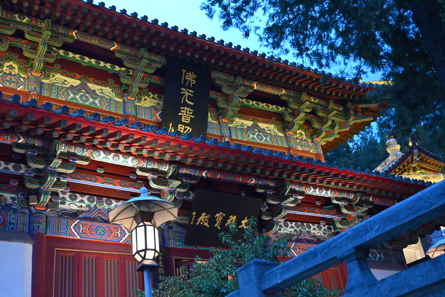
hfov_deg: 46.4
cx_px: 222
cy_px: 148
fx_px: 519
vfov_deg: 31.9
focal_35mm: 42
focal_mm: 42
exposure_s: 1/60
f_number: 5.6
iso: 14400
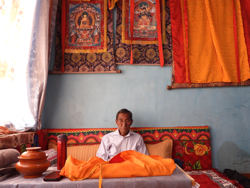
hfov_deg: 60.0
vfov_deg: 46.8
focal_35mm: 30
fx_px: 217
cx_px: 125
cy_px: 94
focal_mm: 5.4
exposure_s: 1/15
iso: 400
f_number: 3.2
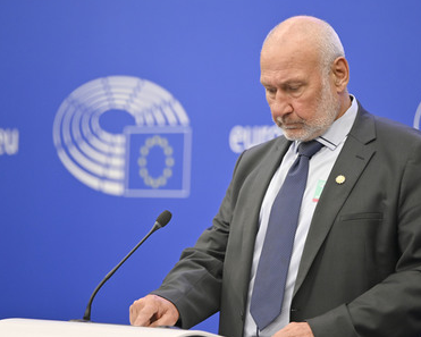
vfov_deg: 7.5
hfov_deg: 9.4
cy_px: 168
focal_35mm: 205
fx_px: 2555
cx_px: 245
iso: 2000
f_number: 2.8
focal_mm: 180
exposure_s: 1/320
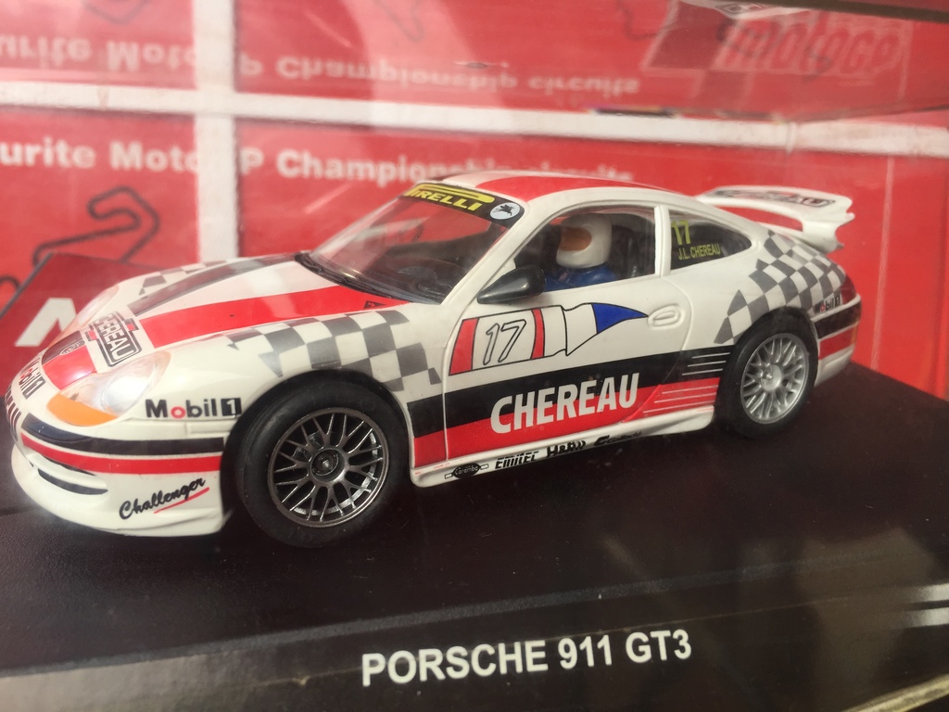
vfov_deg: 48.2
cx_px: 474
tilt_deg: -9.1
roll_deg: -2.4
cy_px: 356
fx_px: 795
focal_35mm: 29
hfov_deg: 61.7
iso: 32
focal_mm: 4.15
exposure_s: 1/989
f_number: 2.2
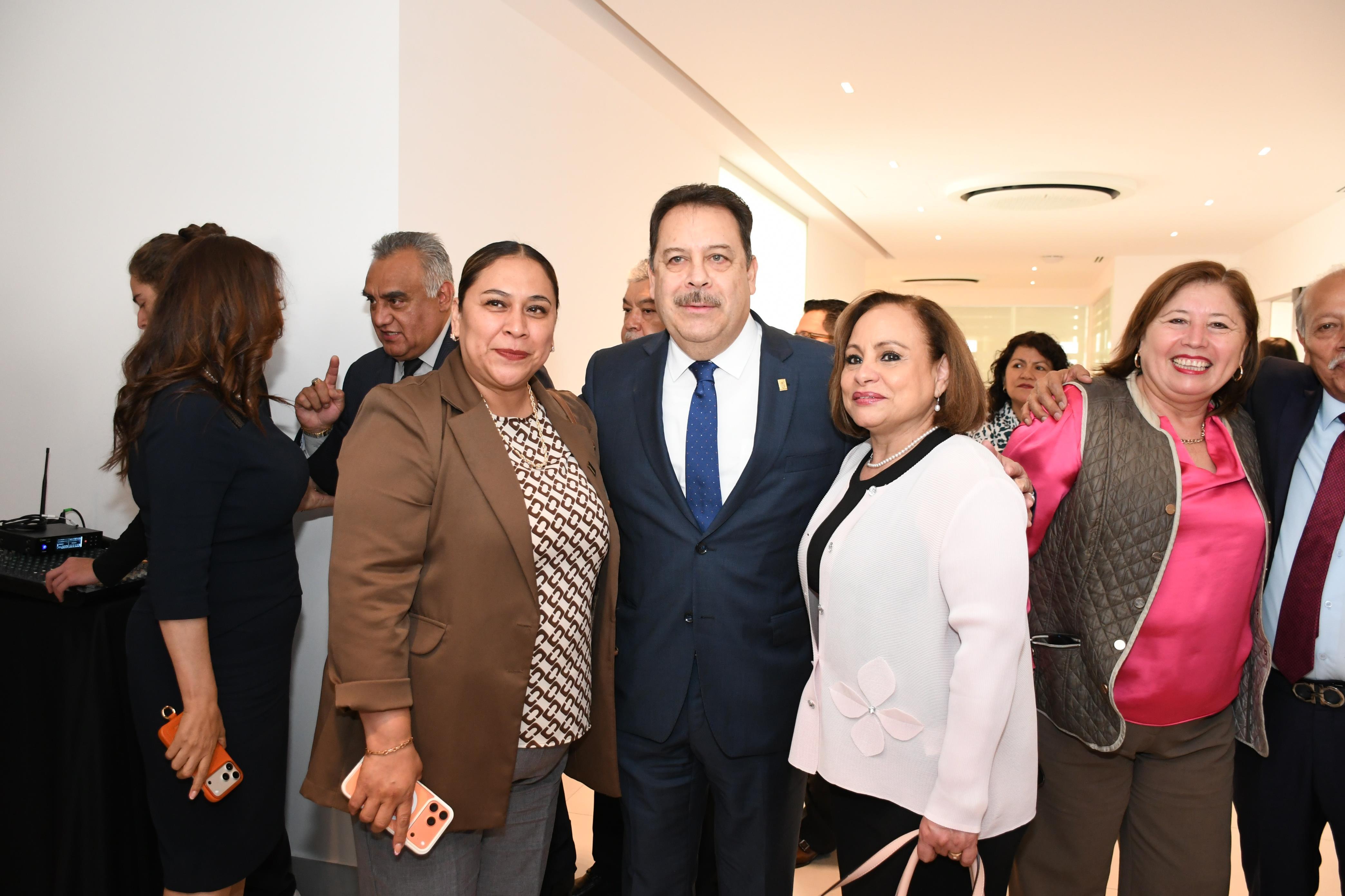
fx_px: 1121
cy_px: 448
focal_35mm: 30
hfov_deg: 61.9
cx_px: 672
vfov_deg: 43.6
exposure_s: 1/100
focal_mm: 20
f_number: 3.5
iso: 1600
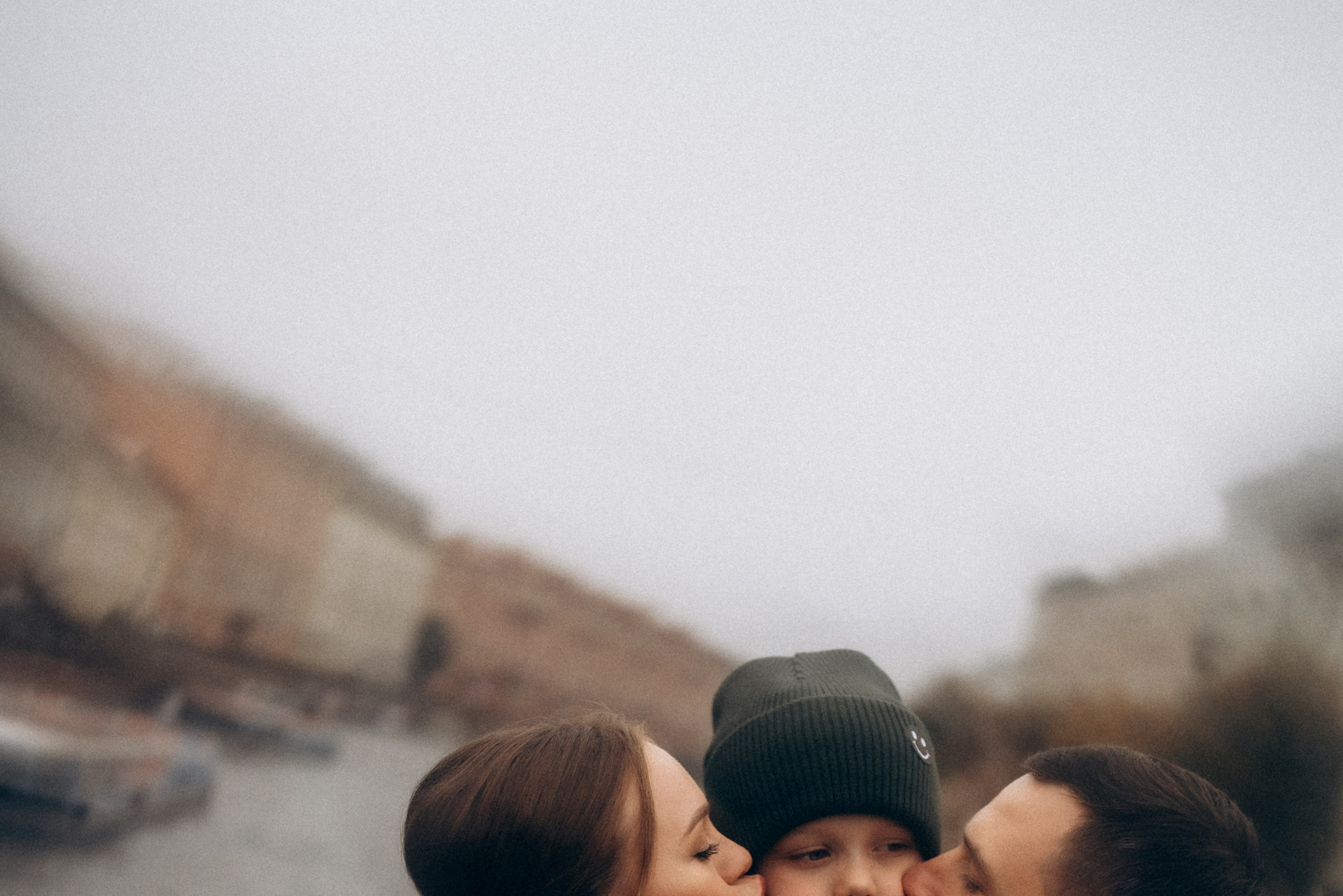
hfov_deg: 37.5
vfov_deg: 24.1
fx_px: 1977
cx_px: 676
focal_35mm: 53
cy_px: 942
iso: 800
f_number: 1.4
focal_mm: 35
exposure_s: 1/8000
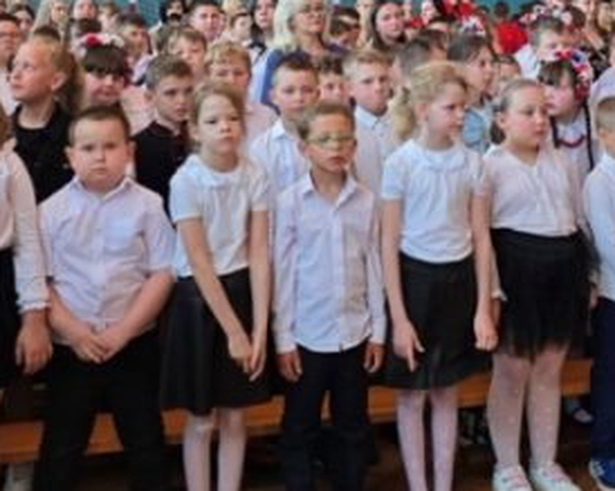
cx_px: 375
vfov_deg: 22.9
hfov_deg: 29.9
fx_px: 1146
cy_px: -40
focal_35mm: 63
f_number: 1.7
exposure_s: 1/180
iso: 160
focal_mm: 6.3
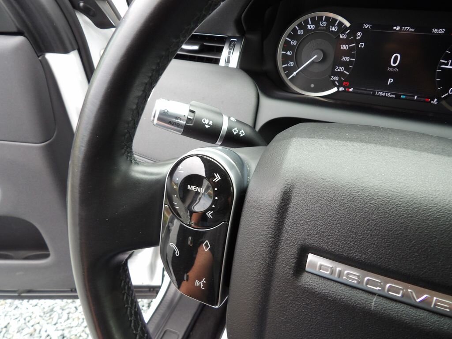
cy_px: 170
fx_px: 313
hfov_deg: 71.6
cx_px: 226
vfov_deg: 56.8
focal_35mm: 24
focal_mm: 4.3
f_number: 3.2
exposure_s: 1/33
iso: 149
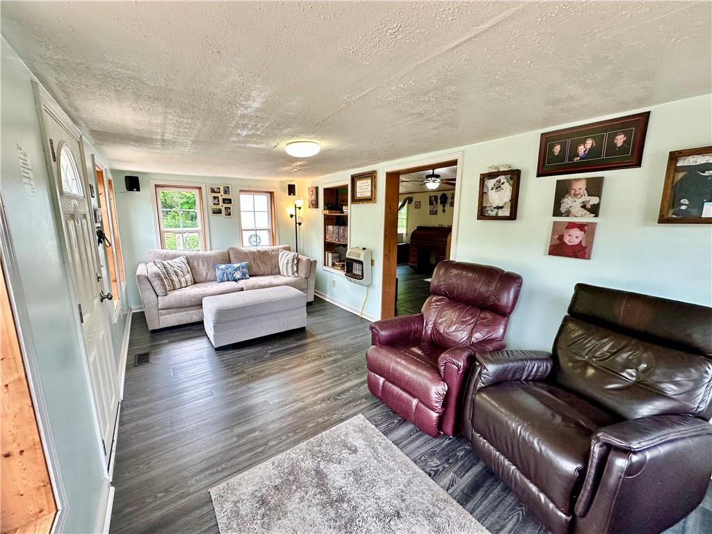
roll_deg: -0.8
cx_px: 356
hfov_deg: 102.1
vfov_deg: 85.7
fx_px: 288
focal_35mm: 14
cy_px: 267
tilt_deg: -9.4
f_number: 2.2
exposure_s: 1/120
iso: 160
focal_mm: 2.22
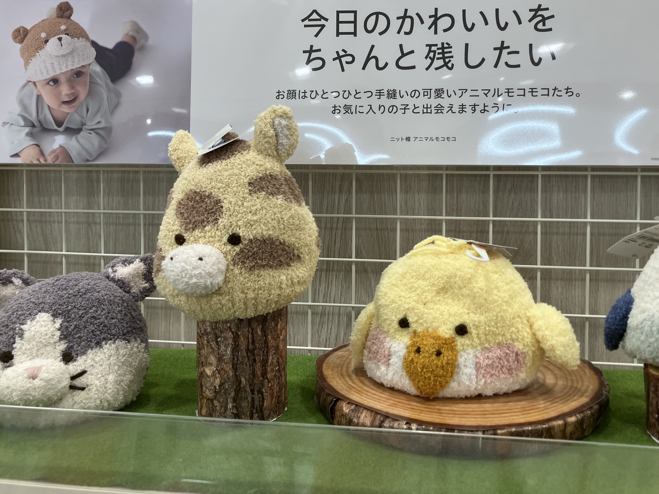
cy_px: 187
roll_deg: -0.6
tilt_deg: -1.5
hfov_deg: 52.4
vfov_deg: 40.4
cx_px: 378
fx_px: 666
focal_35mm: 35
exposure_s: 1/120
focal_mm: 3.99
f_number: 1.8
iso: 50
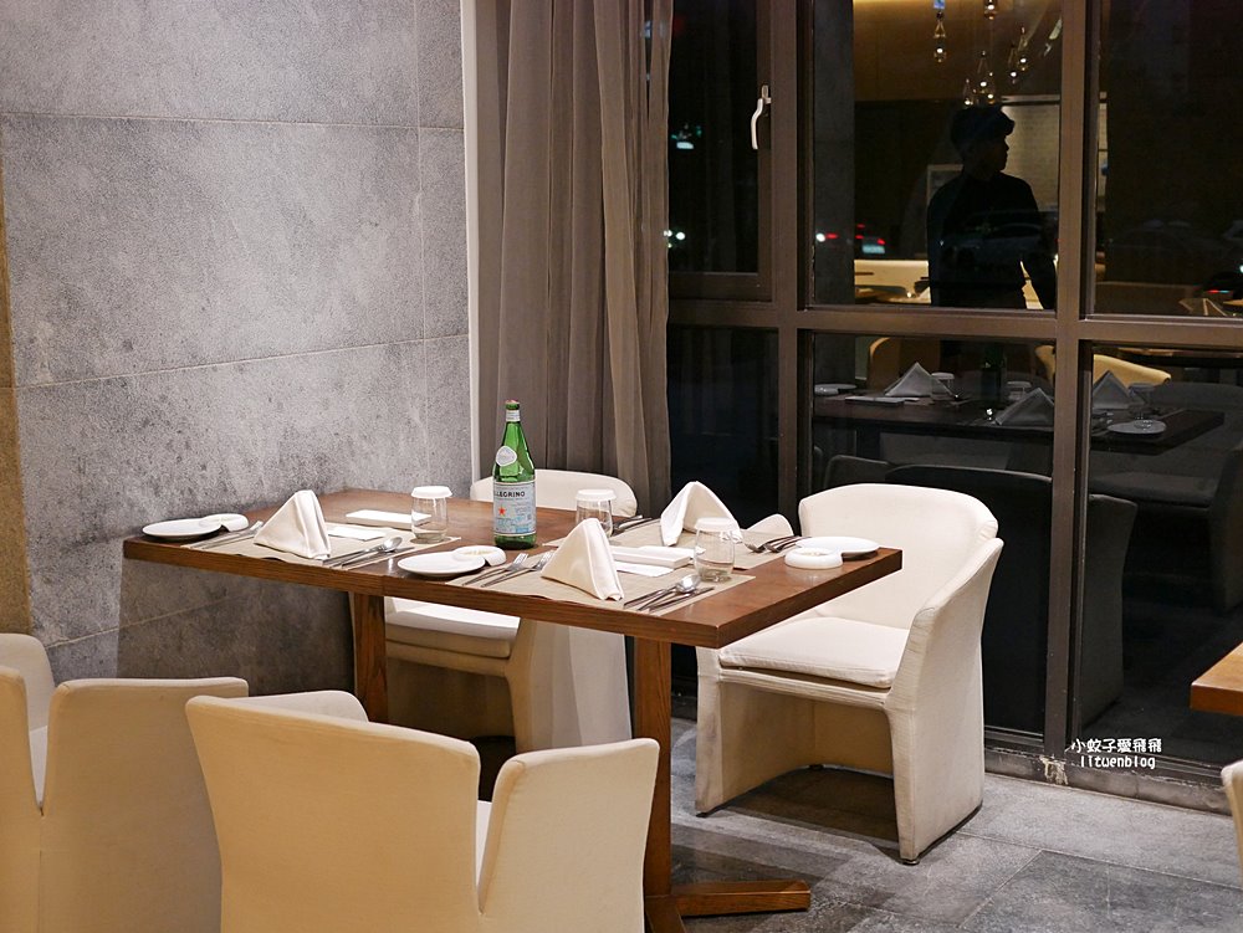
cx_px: 622
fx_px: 1796
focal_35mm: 50
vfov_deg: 29.1
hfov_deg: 38.2
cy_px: 466
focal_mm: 25
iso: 2000
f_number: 1.8
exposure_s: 1/60
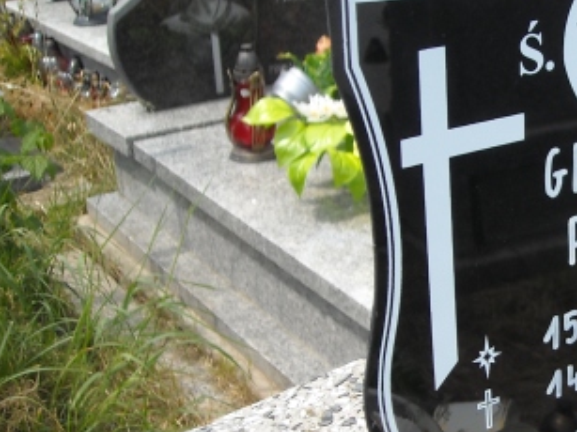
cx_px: 579
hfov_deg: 25.4
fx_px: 1216
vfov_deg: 20.1
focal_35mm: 73
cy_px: 269
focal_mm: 5.7
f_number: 2.8
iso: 64
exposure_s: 1/458
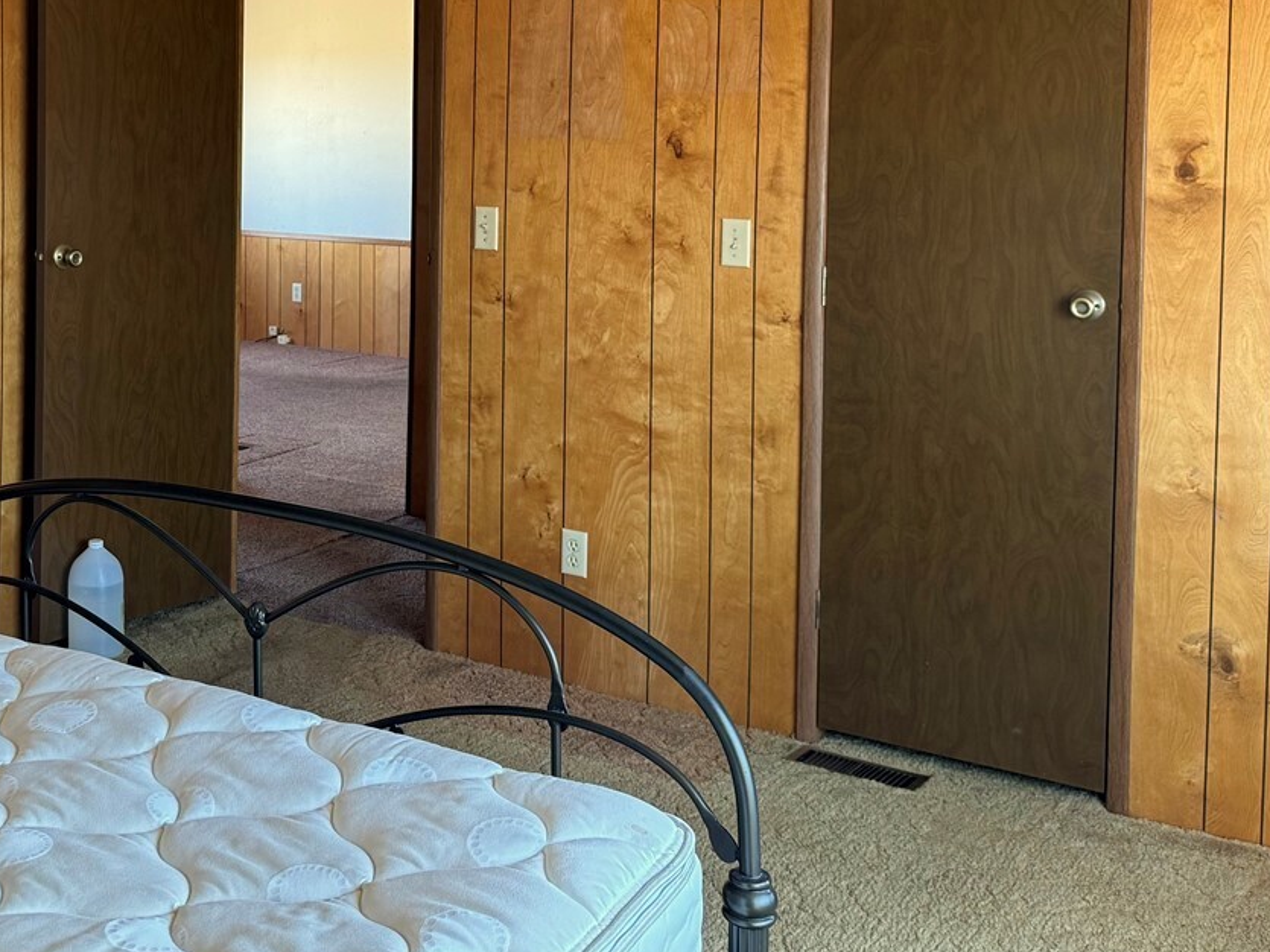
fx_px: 1687
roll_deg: -0.3
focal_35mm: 46
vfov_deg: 30.7
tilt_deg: -2.4
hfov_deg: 39.8
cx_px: 280
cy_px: 176
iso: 160
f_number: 1.78
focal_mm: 6.76
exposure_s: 1/121
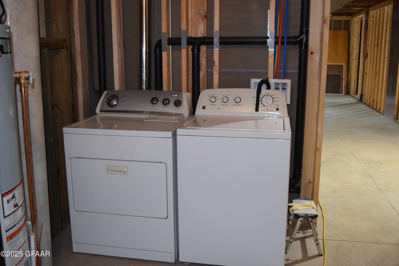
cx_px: 200
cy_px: 133
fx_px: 399
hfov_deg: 53.1
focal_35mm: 36
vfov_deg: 36.9
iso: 1800
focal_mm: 24
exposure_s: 1/60
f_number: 4
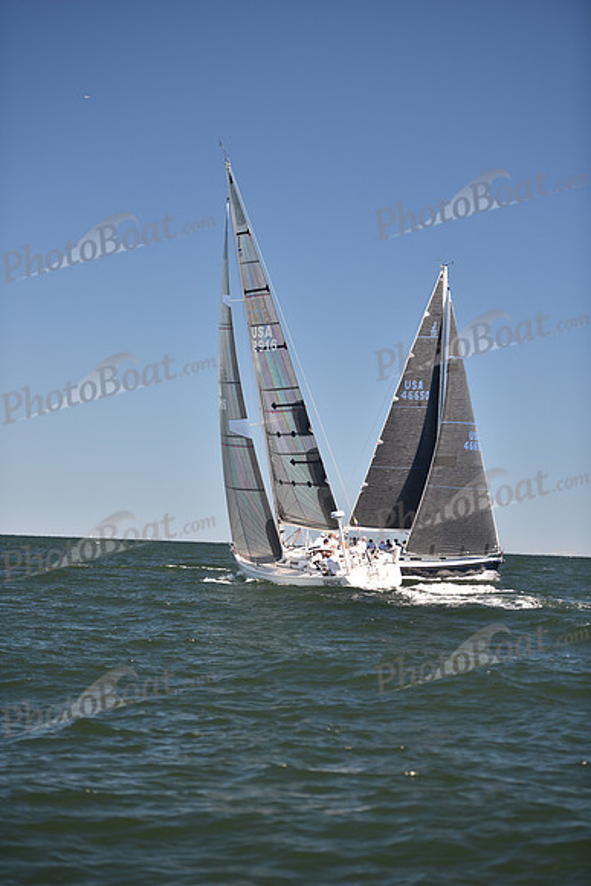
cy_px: 443
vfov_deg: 23.9
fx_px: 2092
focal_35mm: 85
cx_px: 296
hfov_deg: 16.1
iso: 200
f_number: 2.8
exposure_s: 1/800
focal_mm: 85
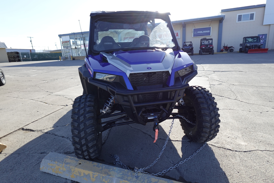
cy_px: 92
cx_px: 137
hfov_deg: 84.0
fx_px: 152
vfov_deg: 61.9
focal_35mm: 20
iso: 125
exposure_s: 1/1250
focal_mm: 7.6
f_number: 2
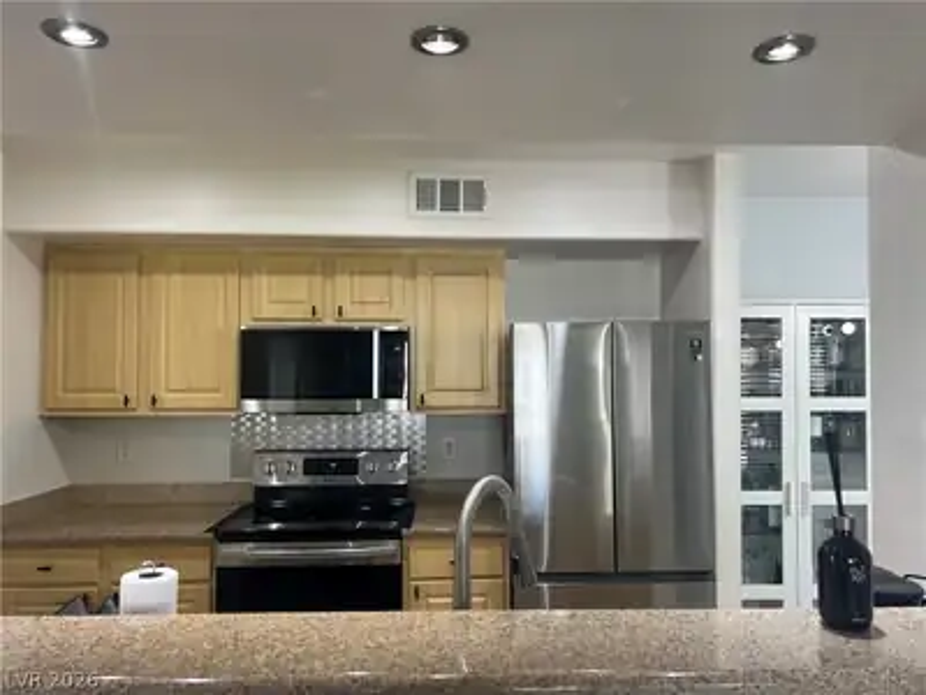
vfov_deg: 53.1
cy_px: 348
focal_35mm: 26
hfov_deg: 67.3
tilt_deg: +0.9
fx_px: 696
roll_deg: +0.1
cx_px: 463
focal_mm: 5.7
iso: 80
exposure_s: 1/60
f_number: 1.5
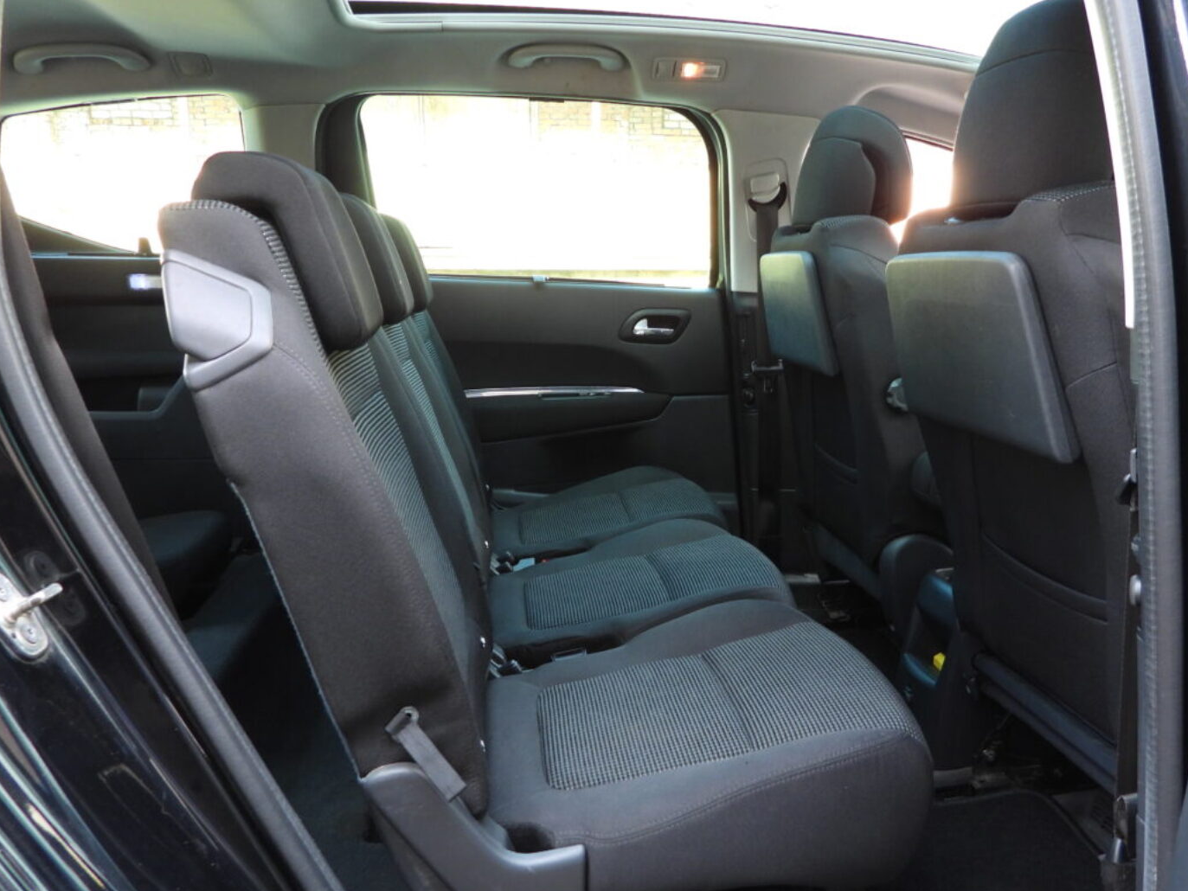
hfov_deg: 63.4
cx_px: 620
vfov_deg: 49.6
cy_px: 499
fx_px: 961
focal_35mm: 28
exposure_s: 1/30
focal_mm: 4.3
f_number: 2.8
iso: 160
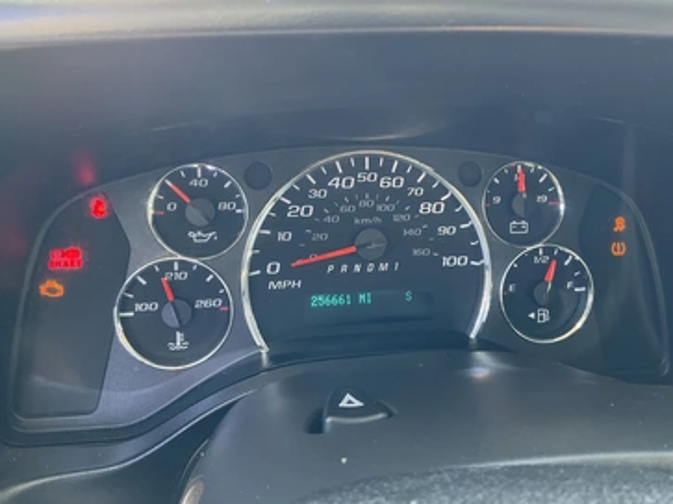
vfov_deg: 44.1
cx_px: 349
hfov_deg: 56.8
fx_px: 622
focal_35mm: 32
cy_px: 230
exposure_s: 1/60
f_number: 1.8
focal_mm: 3
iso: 100
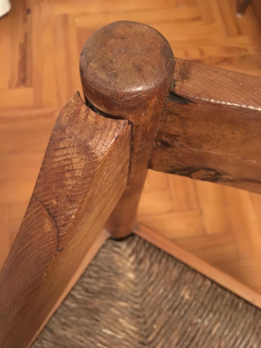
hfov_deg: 48.2
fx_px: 292
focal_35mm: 29
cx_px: 130
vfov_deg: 61.7
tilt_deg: -68.7
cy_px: 174
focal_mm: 4.15
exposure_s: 1/17
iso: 500
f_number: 2.2
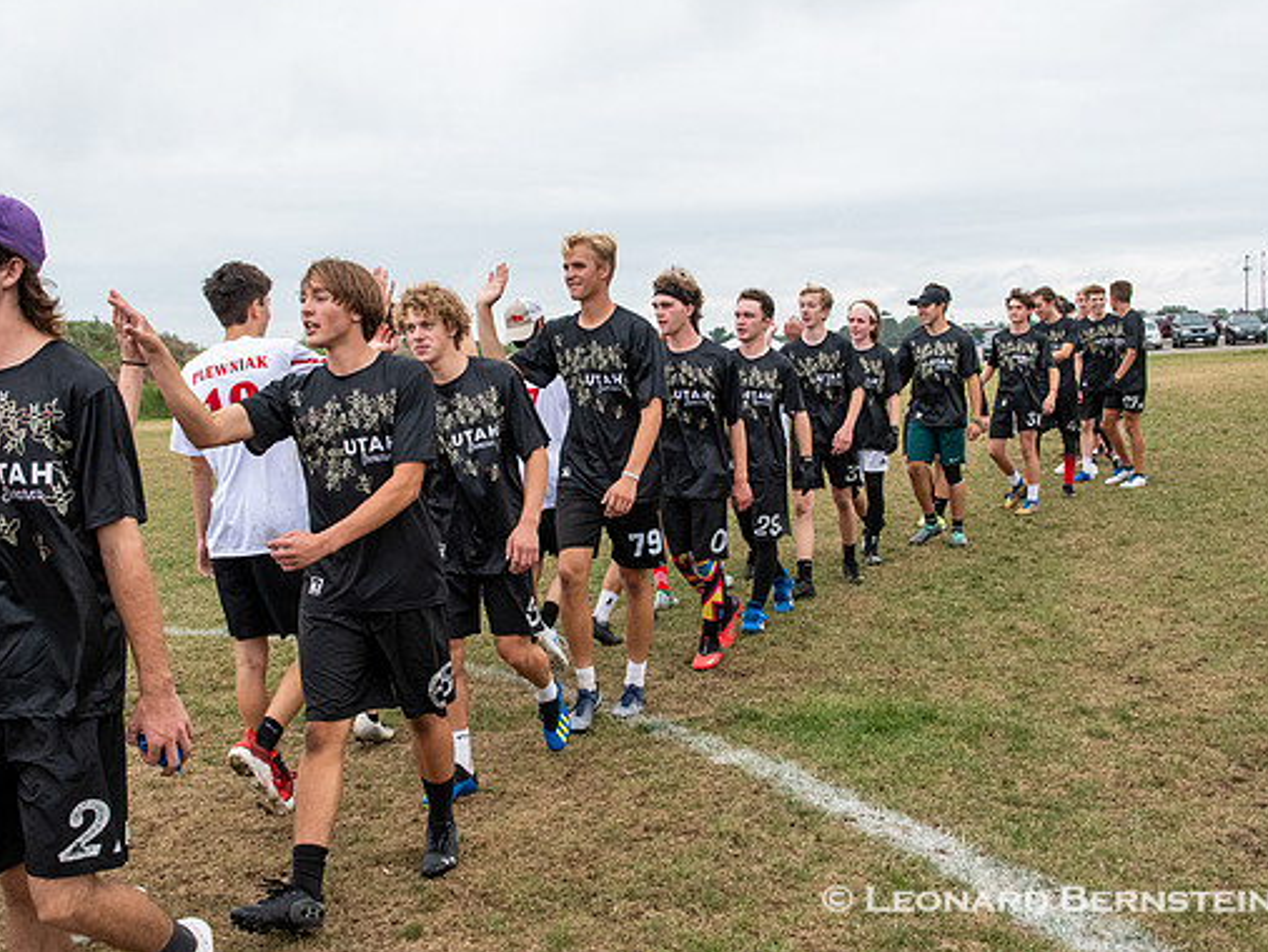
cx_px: 584
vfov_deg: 37.8
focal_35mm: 38
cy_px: 472
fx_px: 1393
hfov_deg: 48.9
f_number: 8
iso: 1600
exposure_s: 1/1000
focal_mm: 23
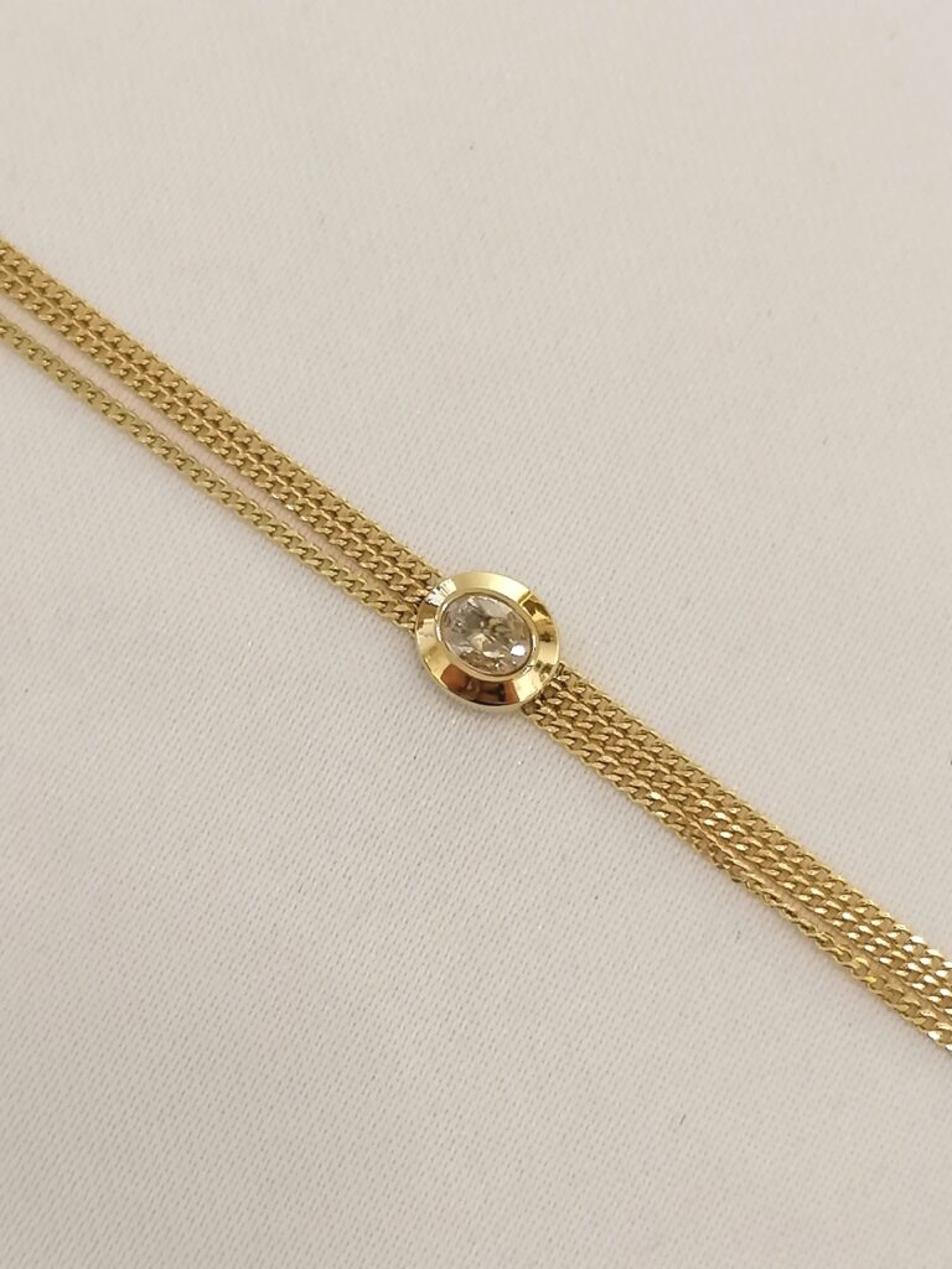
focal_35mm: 77
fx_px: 2824
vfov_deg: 25.3
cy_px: 634
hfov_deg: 19.1
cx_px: 476
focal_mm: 4.75
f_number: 1.8
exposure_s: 1/50
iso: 100
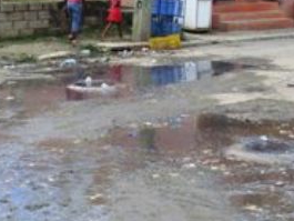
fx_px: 739
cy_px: 117
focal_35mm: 87
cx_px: 101
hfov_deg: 22.4
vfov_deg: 17.0
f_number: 5.5
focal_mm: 6
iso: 80
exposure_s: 1/250
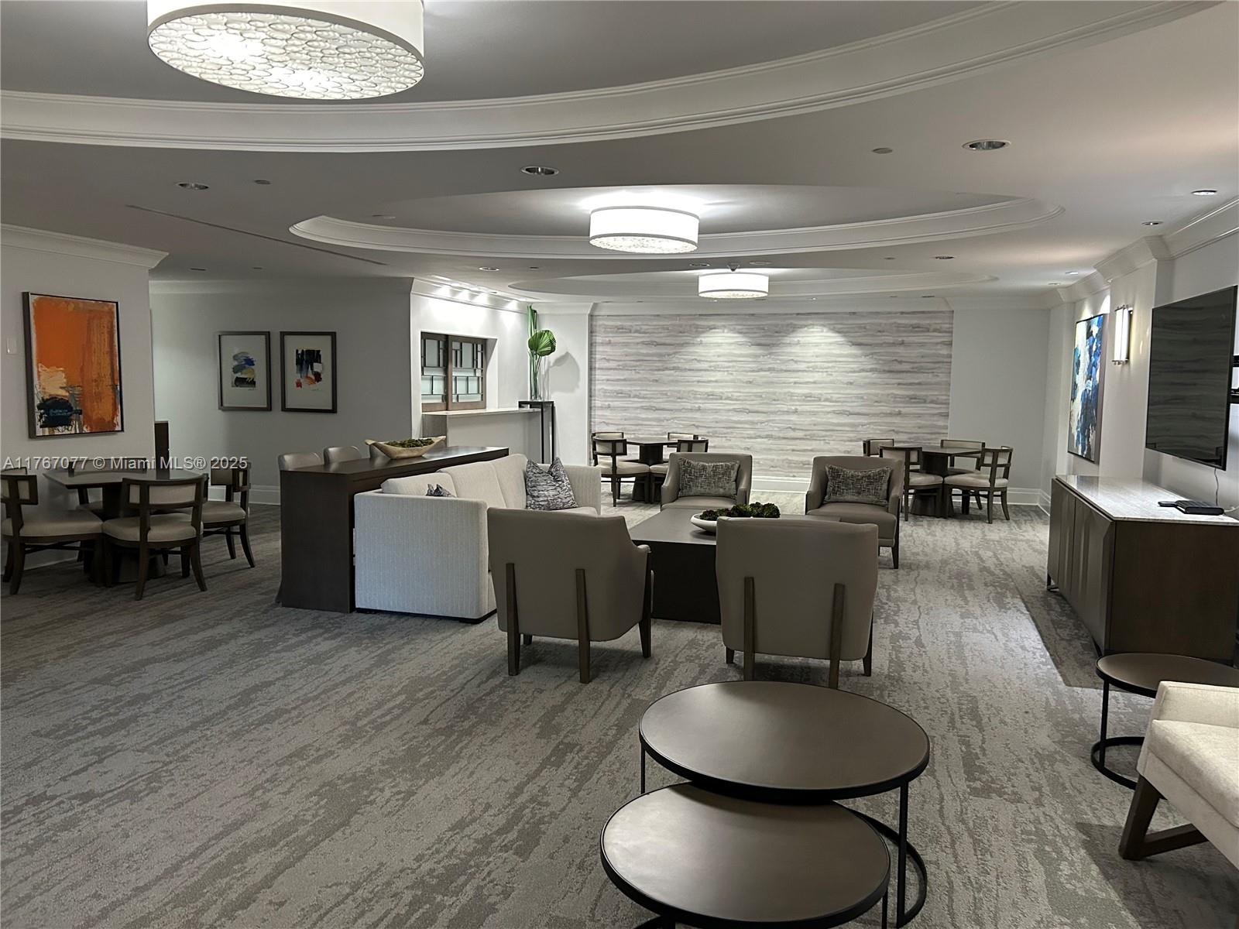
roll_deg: -0.7
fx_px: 931
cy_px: 464
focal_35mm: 26
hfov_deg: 67.3
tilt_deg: -5.8
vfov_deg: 53.1
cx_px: 620
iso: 320
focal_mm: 5.7
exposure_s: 1/60
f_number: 1.5
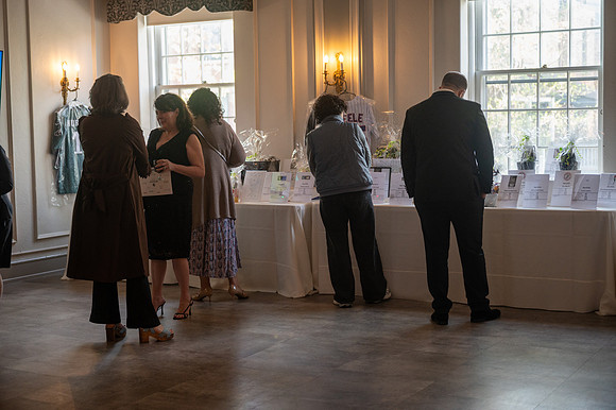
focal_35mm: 56
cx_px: 308
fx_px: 958
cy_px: 205
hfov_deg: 35.7
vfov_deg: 24.2
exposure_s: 1/125
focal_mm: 56
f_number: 3.2
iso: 1000
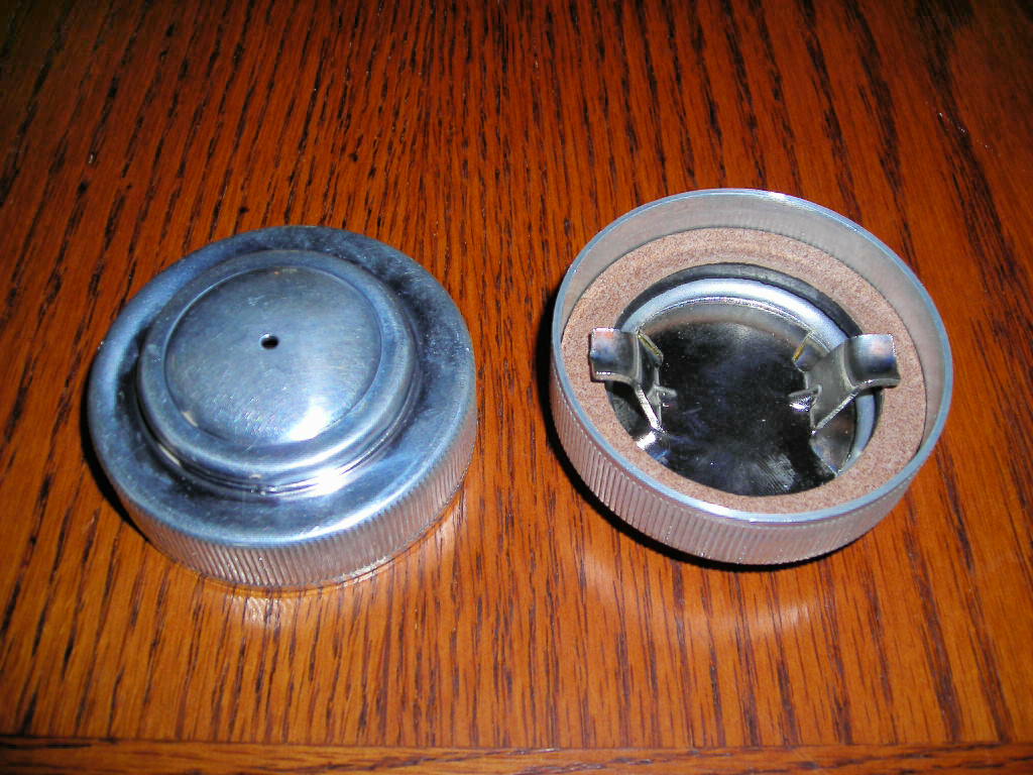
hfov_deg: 49.0
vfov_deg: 37.7
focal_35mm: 38
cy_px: 388
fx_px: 1134
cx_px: 516
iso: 50
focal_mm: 6.3
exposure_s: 1/60.1
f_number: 3.2
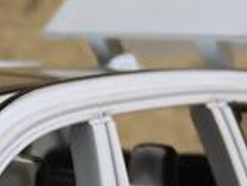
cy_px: 365
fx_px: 1143
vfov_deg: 8.8
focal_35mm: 160
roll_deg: -0.9
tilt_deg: -16.3
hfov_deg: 11.5
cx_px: -192
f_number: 2.2
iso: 32
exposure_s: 1/243
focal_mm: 4.15
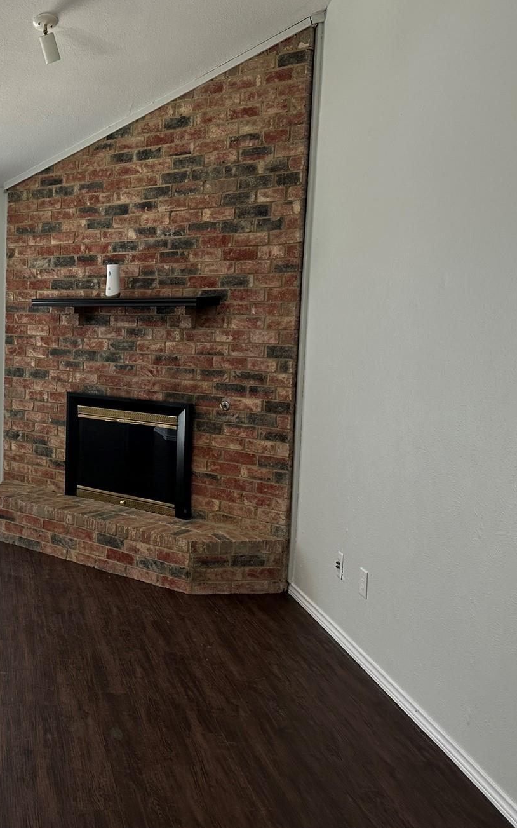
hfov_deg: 28.8
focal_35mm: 40
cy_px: 400
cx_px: -58
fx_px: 902
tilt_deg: -6.9
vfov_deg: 49.3
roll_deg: -0.4
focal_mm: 6.86
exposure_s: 1/120
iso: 100
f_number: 1.78
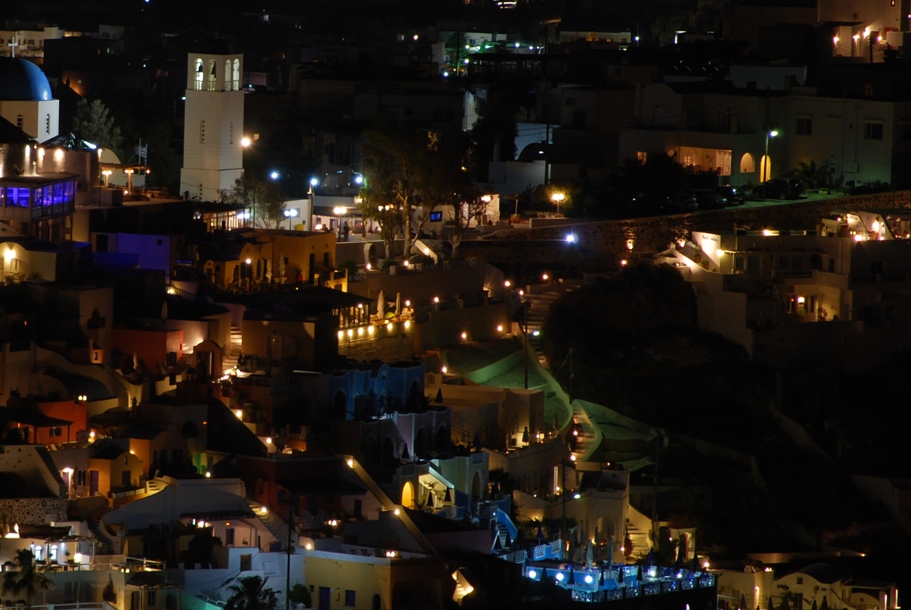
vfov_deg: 2.7
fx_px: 12918
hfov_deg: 4.0
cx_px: 154
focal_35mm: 510
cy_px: 263
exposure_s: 2
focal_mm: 200
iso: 200
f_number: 5.6
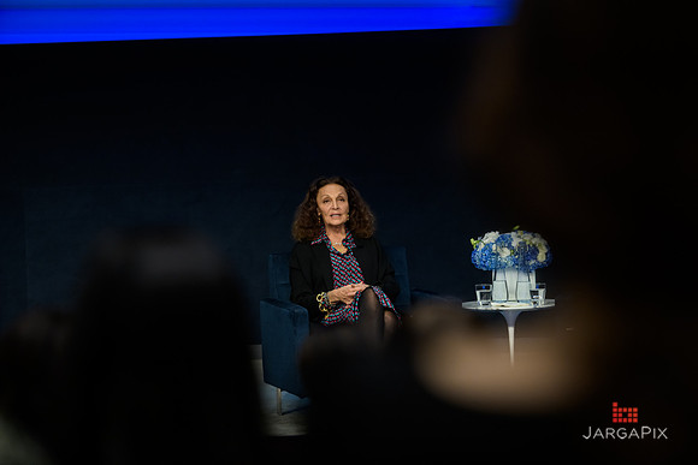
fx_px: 2366
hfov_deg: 16.8
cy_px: 232
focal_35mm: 122
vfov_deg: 11.2
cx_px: 349
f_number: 3.2
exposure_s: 1/200
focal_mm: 122
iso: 1000
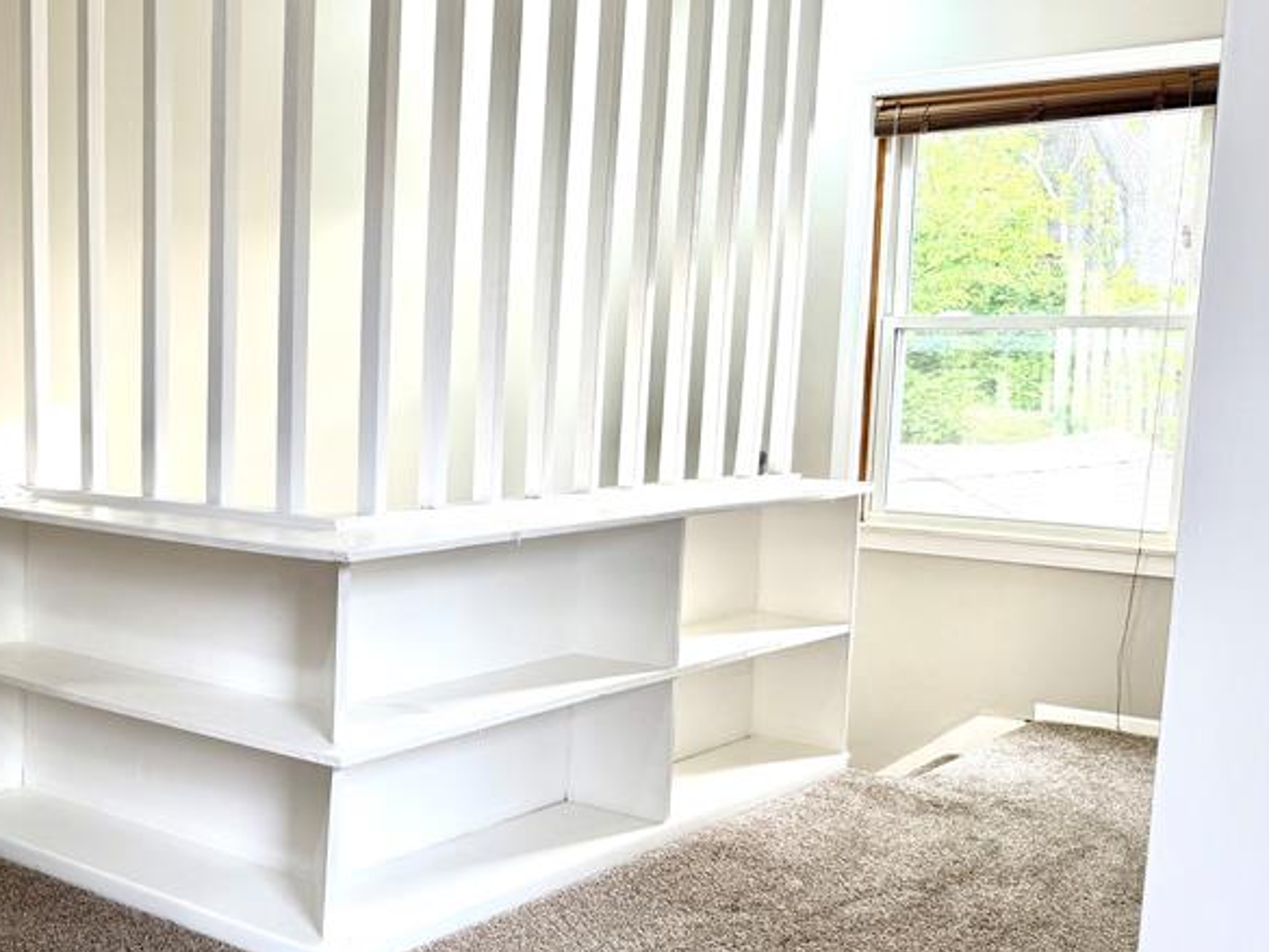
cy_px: 555
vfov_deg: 34.3
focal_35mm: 42
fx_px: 1540
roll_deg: -0.5
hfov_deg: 42.7
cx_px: 247
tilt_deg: -7.8
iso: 100
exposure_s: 1/120
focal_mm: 6.76
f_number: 1.78
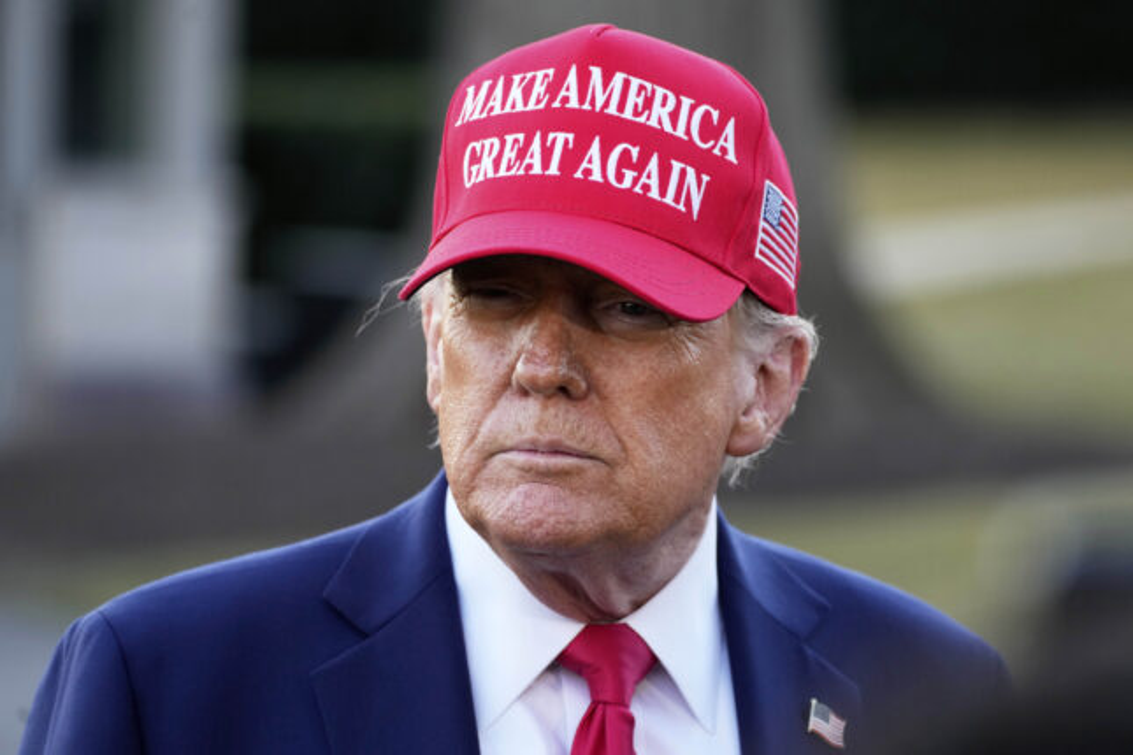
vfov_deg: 6.4
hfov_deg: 9.6
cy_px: 378
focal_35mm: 215
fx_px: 6766
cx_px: 566
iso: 1250
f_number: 5.6
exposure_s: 1/500
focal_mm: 215
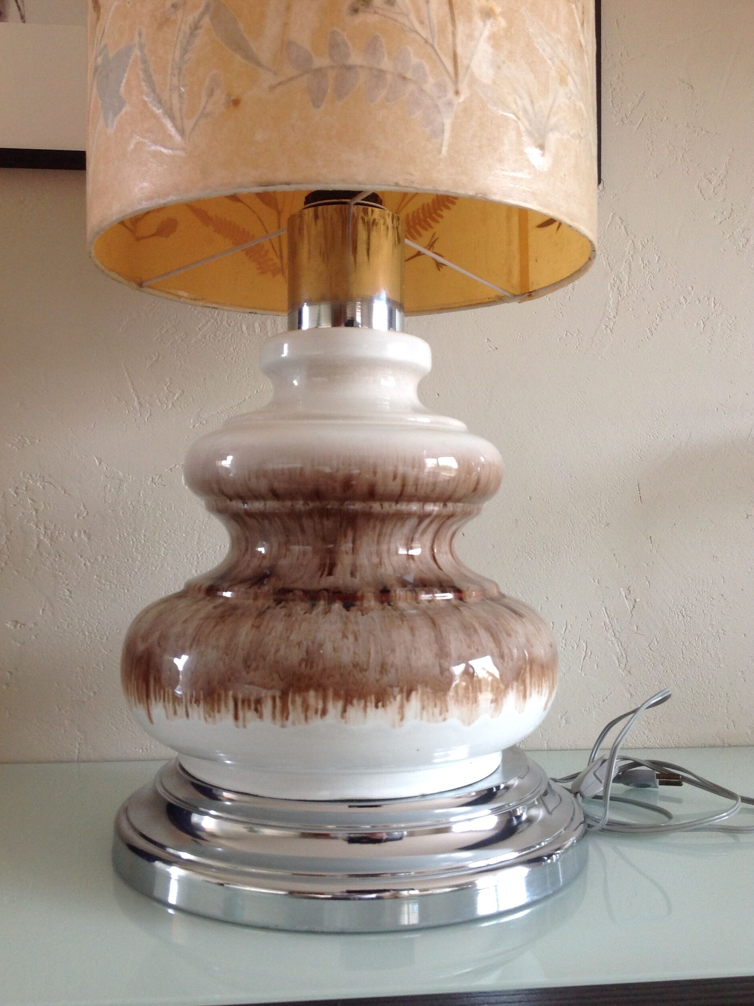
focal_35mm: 36
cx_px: 381
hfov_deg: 39.7
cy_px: 516
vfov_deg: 51.3
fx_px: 1046
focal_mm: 4.28
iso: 100
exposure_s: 1/15
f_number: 2.4
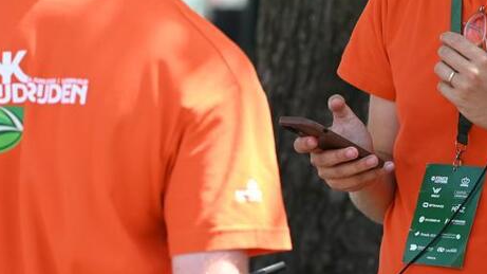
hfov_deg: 6.4
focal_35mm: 338
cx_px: 274
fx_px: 4363
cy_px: 32
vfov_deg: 3.6
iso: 400
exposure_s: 1/400
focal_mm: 150
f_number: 4.8
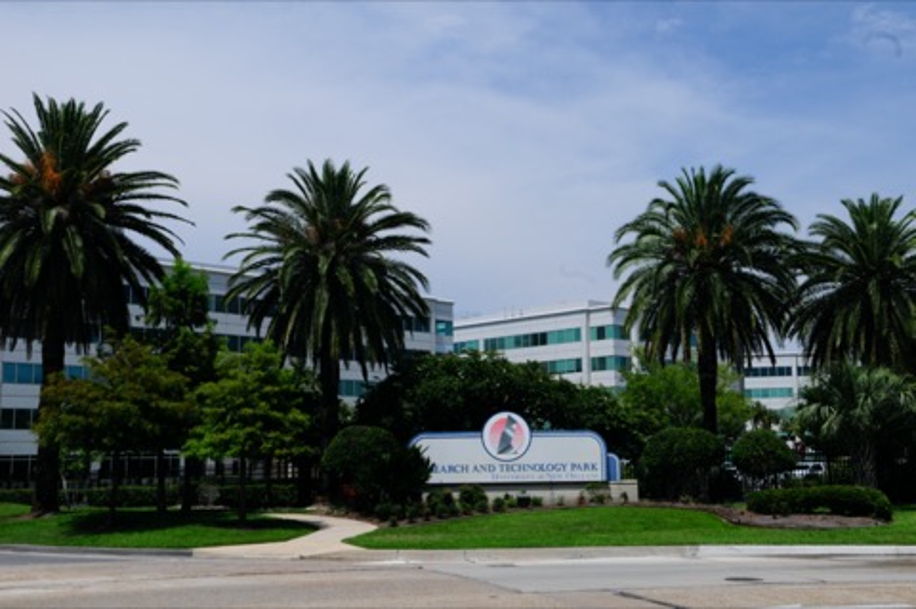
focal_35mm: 45
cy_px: 304
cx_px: 458
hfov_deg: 43.6
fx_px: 1144
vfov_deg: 29.8
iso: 250
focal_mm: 30
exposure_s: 1/640
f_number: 13
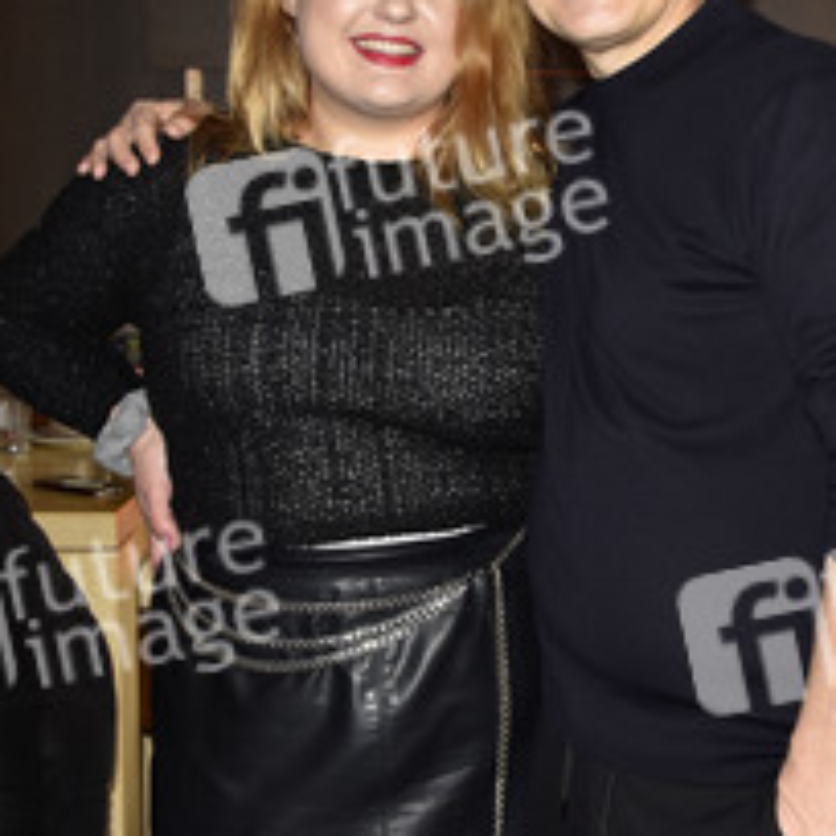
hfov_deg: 28.5
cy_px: 414
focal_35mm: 60
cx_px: 516
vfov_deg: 28.6
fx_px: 1639
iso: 1000
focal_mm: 36
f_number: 5.6
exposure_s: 1/80
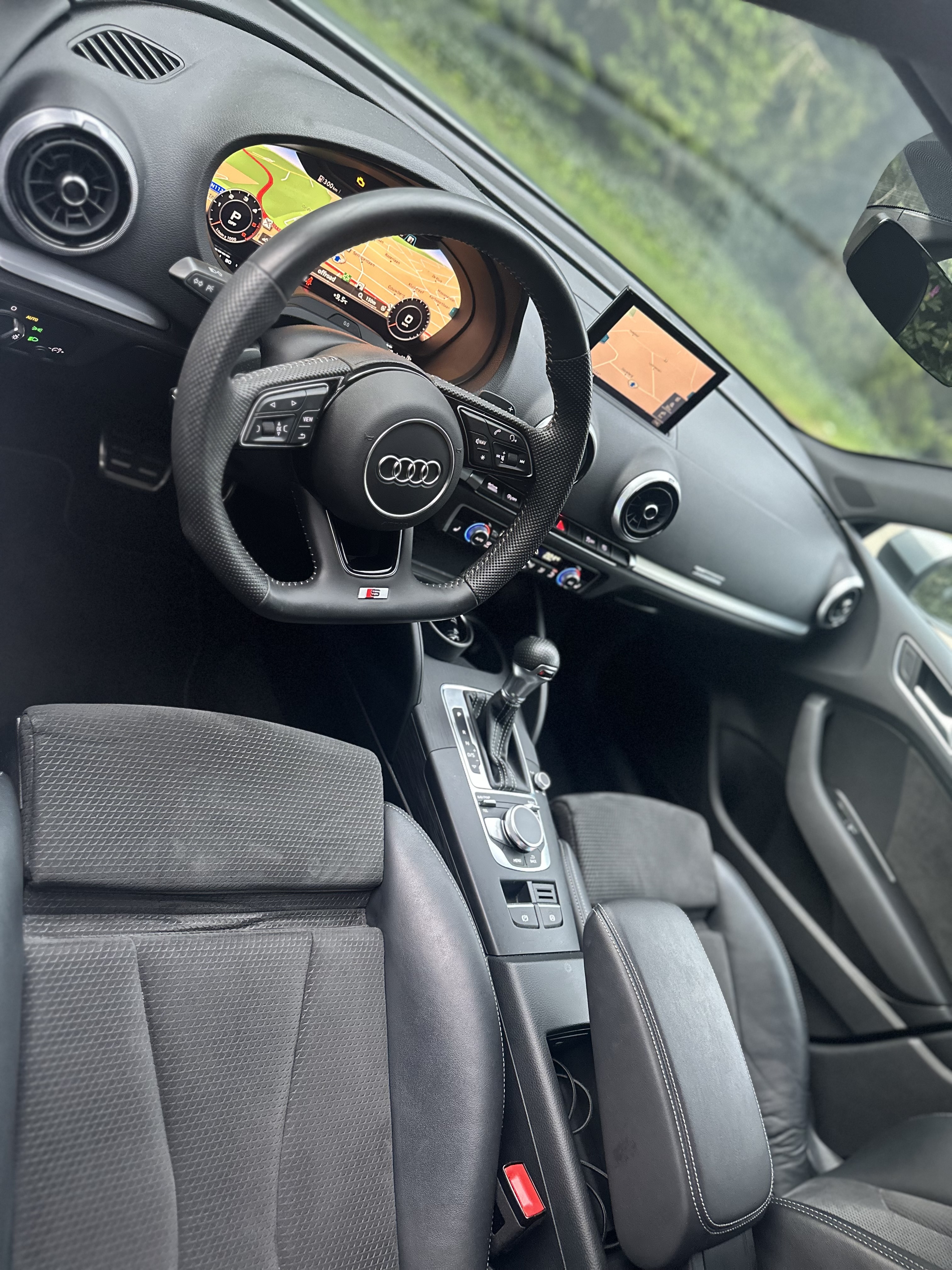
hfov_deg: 56.8
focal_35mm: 24
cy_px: 635
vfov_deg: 71.6
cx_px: 476
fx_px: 880
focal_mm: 6.86
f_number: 1.78
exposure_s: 1/60
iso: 640
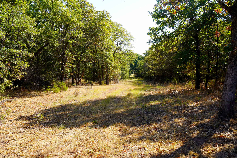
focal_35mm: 32
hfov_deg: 59.5
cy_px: 79
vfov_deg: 41.7
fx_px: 207
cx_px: 118
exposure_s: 1/100
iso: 100
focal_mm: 21
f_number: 6.3
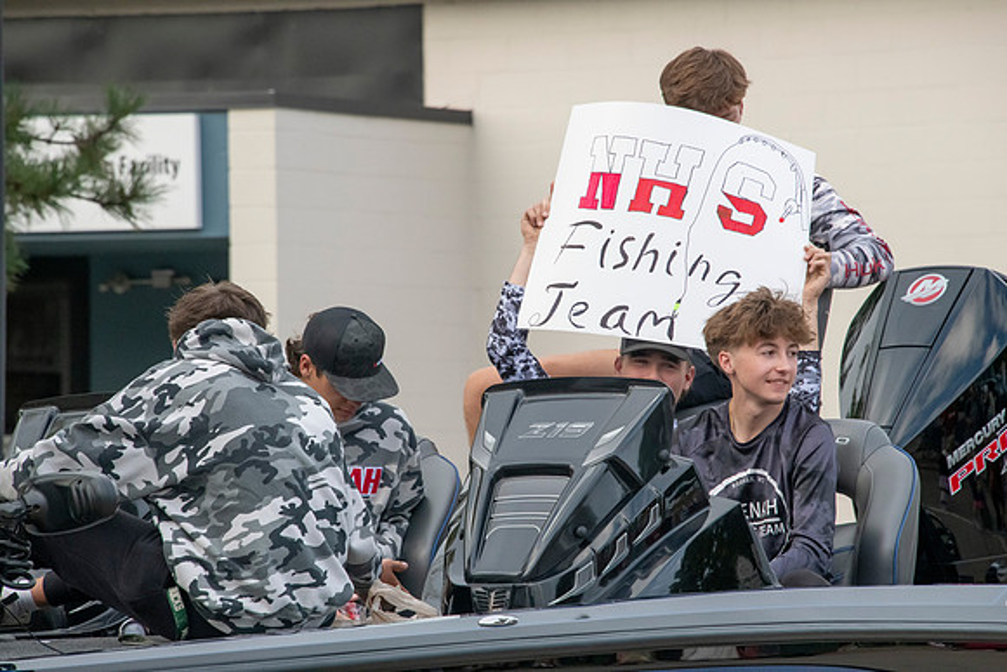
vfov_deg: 4.6
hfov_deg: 6.9
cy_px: 336
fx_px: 8393
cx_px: 504
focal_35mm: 300
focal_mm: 300
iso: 3200
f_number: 11
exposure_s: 1/640
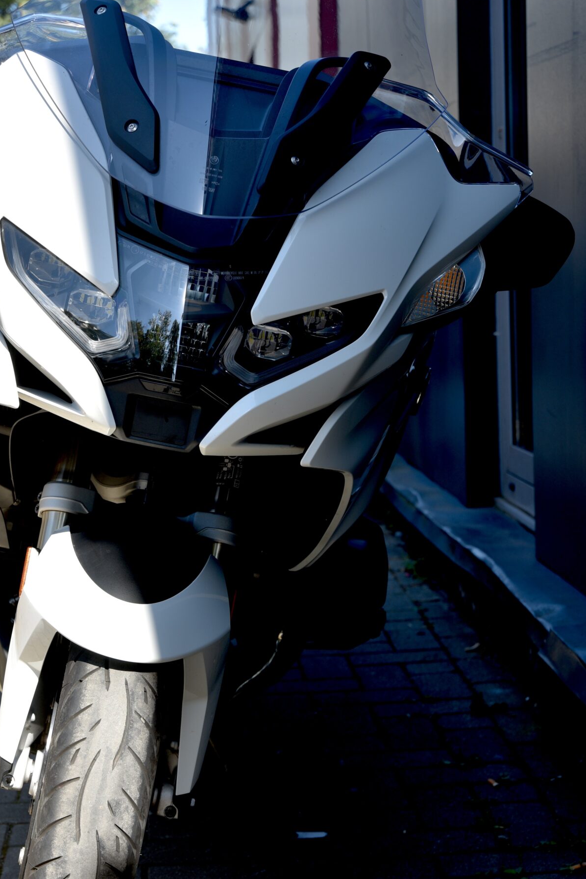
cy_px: 448
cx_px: 200
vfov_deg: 25.4
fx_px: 1952
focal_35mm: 80
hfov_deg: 17.0
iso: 100
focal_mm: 56
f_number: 6.3
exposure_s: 1/160
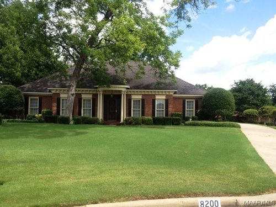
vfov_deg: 40.7
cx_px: 138
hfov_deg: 52.6
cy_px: 104
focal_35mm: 35
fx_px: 279
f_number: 2.4
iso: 50
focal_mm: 4.28
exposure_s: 1/968
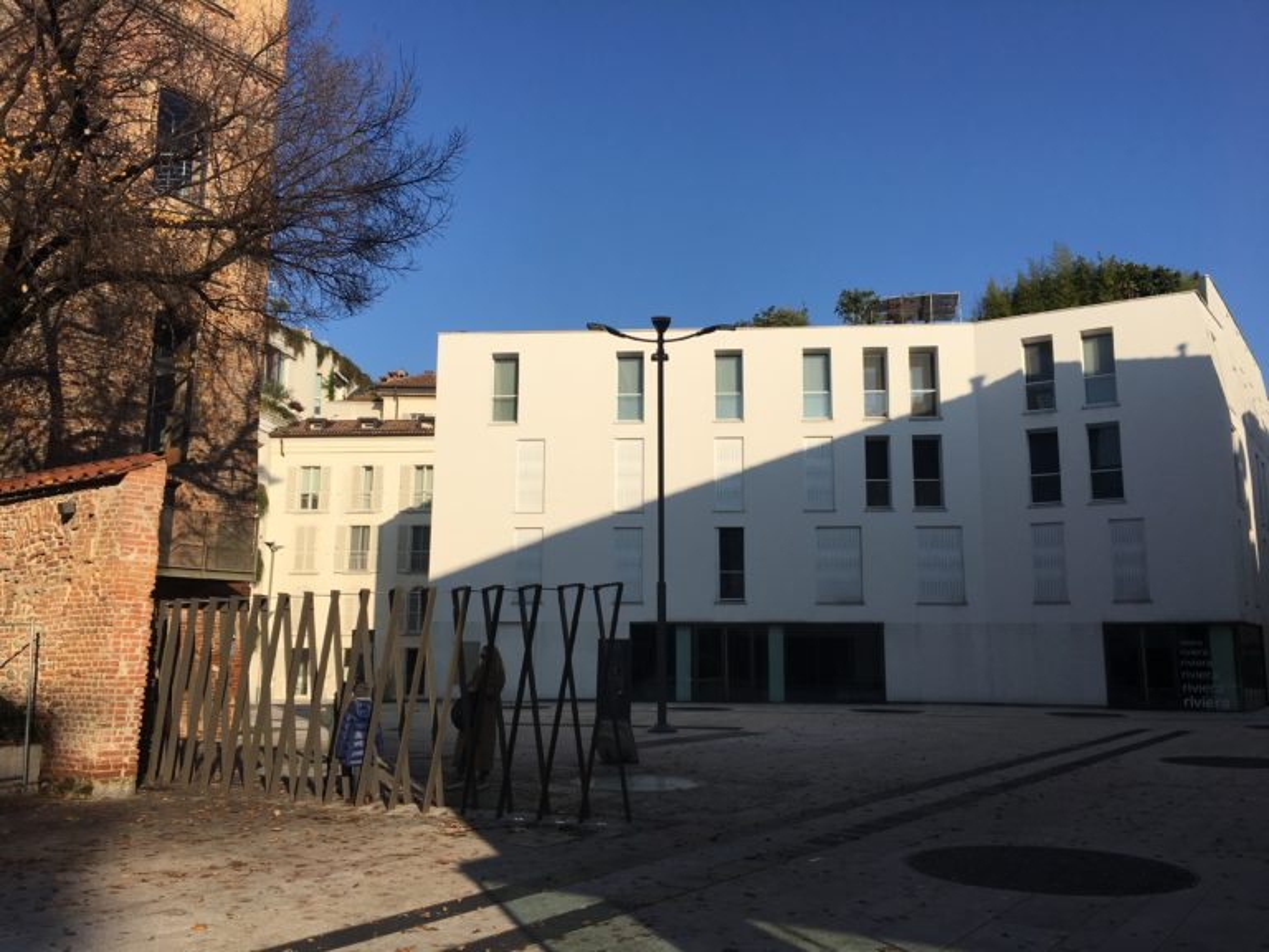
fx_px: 1063
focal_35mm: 29
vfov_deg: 48.2
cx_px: 634
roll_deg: -0.8
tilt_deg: +7.6
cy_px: 476
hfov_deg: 61.7
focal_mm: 4.15
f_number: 2.2
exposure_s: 1/3077
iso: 25
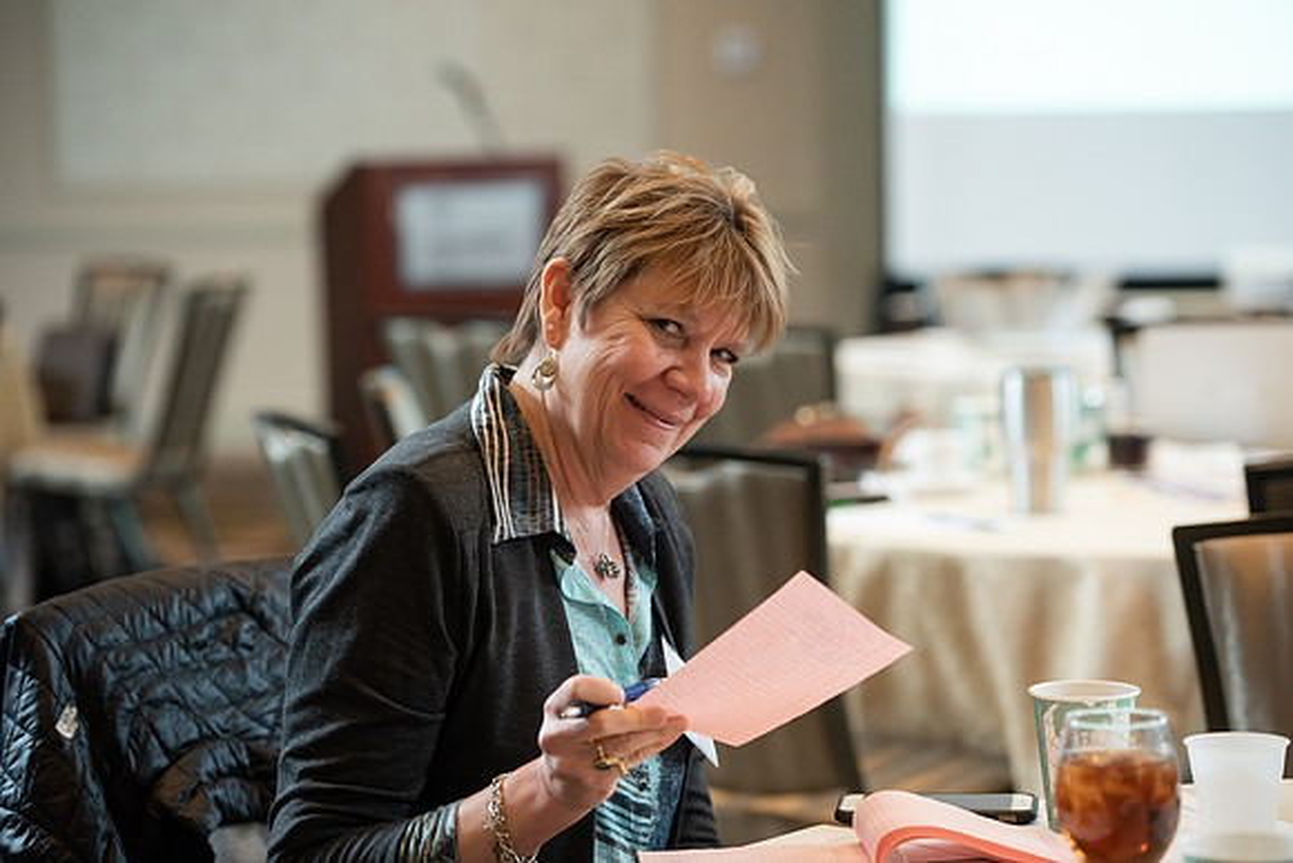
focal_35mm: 116
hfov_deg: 17.6
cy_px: 432
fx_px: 4167
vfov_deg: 11.8
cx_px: 646
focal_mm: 116
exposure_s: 1/200
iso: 1600
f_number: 3.5
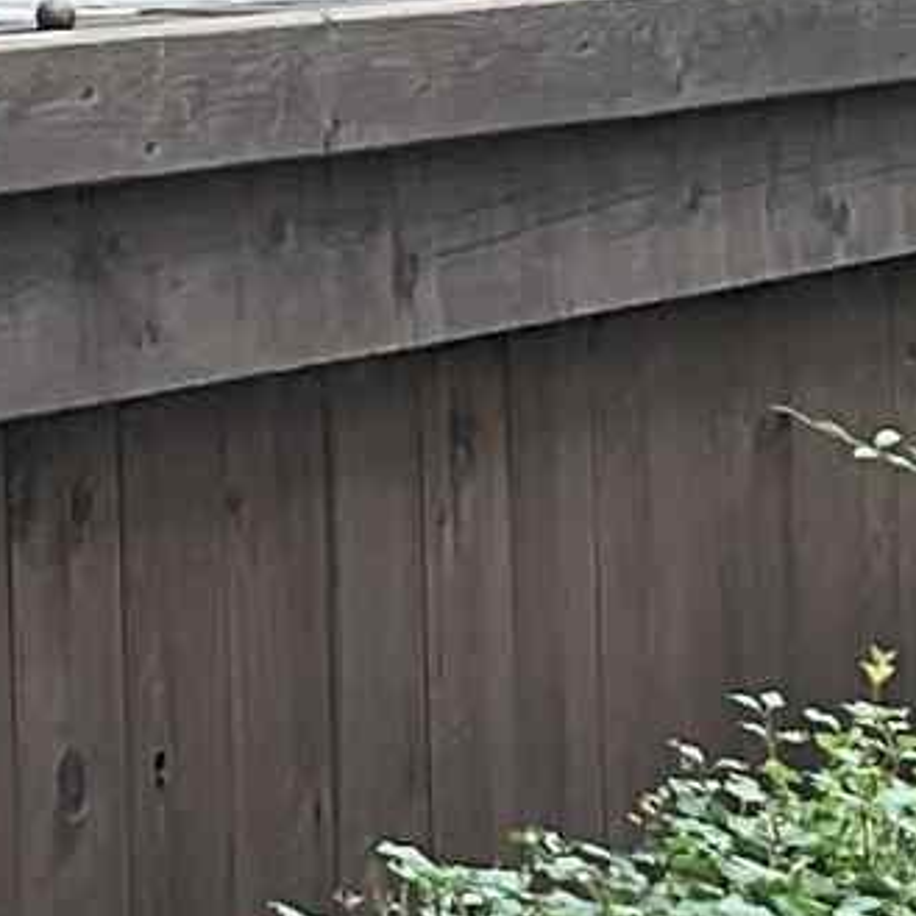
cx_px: 810
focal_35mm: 239
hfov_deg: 7.3
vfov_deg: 7.3
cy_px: 721
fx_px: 7155
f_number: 1.8
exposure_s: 1/116
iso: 16
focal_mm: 3
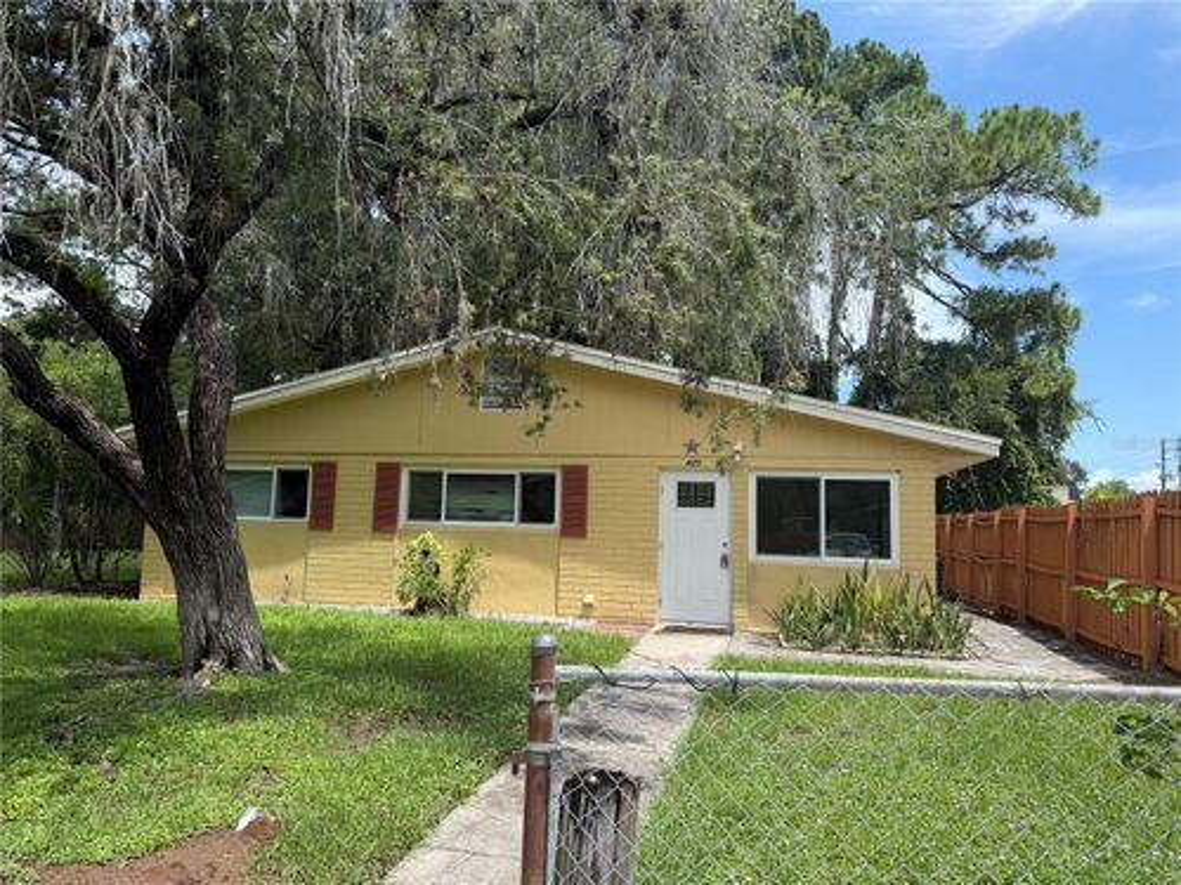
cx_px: 590
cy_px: 442
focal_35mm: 24
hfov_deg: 71.6
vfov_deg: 56.8
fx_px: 819
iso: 80
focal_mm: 6.76
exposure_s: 1/2445
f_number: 1.78
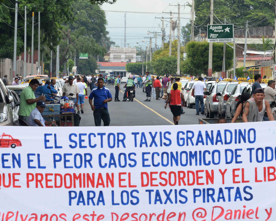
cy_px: 110
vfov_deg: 5.9
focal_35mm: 263
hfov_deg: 7.3
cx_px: 159
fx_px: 2148
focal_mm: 150
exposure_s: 1/250
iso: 500
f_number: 13
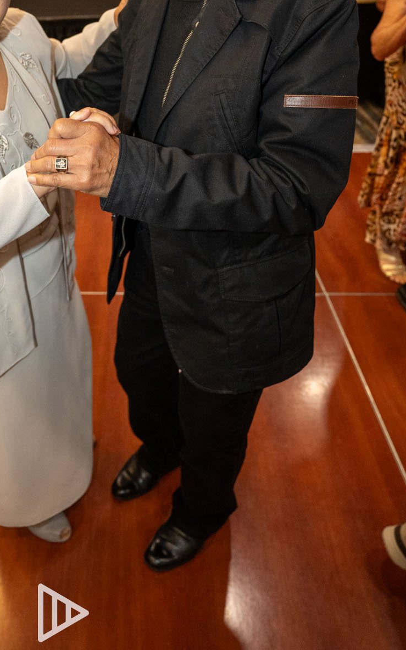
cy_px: 153
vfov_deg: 59.2
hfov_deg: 39.6
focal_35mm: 30
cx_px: 63
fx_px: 531
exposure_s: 1/125
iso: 1600
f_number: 3.2
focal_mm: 17
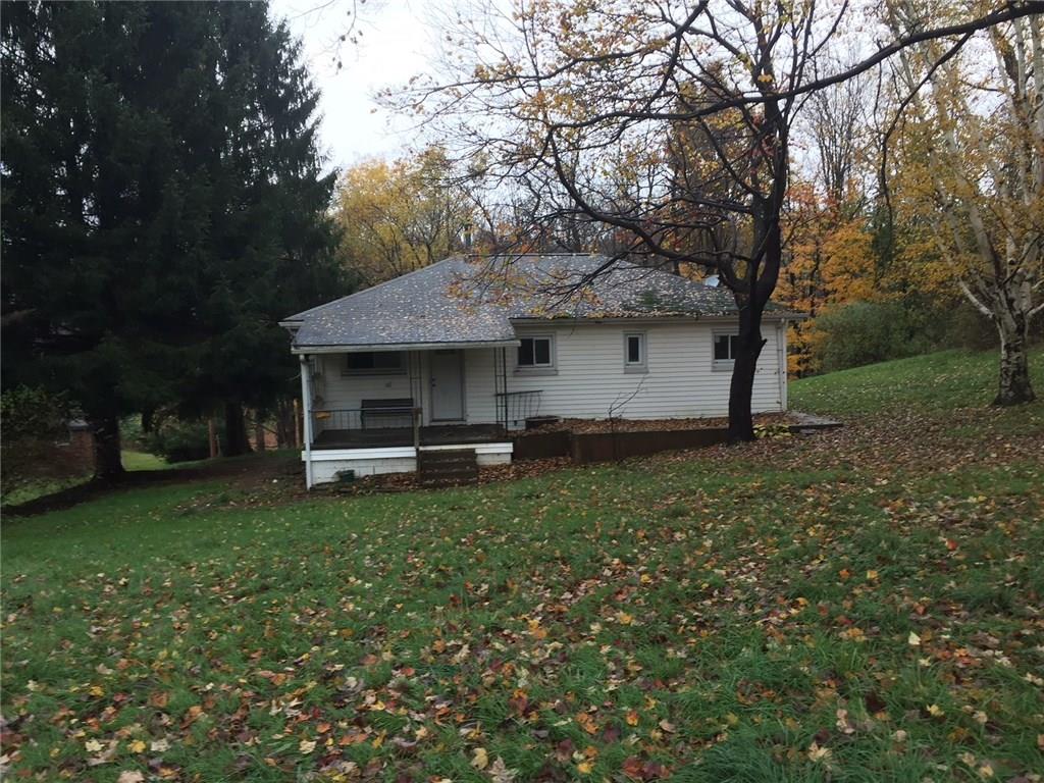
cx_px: 522
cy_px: 392
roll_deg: +1.7
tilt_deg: -3.5
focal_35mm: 29
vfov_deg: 48.2
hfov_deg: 61.7
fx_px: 875
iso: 40
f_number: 2.2
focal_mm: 4.15
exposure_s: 1/120
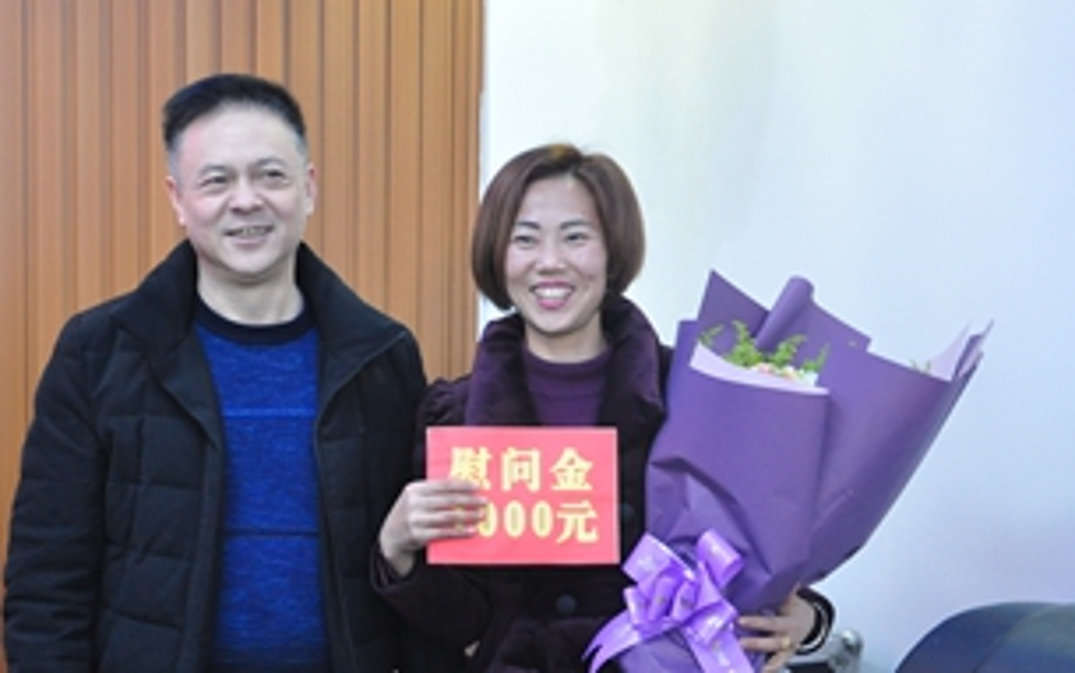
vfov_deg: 19.9
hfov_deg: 31.5
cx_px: 479
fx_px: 1905
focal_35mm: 65
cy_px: 476
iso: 1250
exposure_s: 1/30
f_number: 4
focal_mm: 26
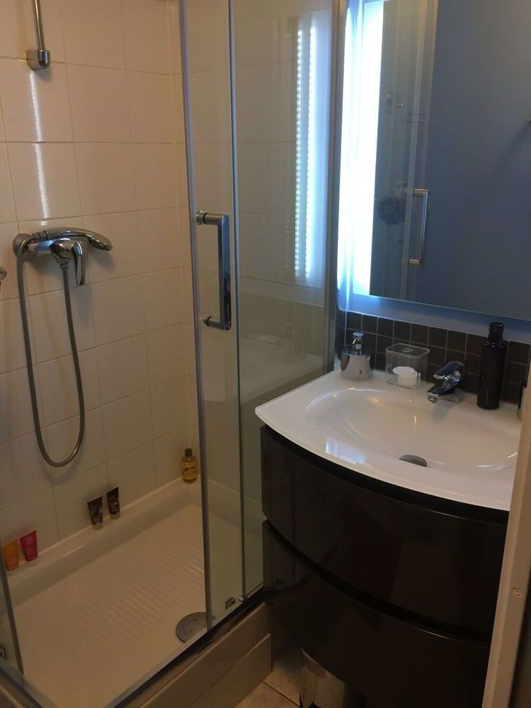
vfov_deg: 61.7
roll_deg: +0.2
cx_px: 266
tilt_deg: -19.3
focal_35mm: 29
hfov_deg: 48.2
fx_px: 593
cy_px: 354
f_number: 2.2
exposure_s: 1/33
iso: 40
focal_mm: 4.15
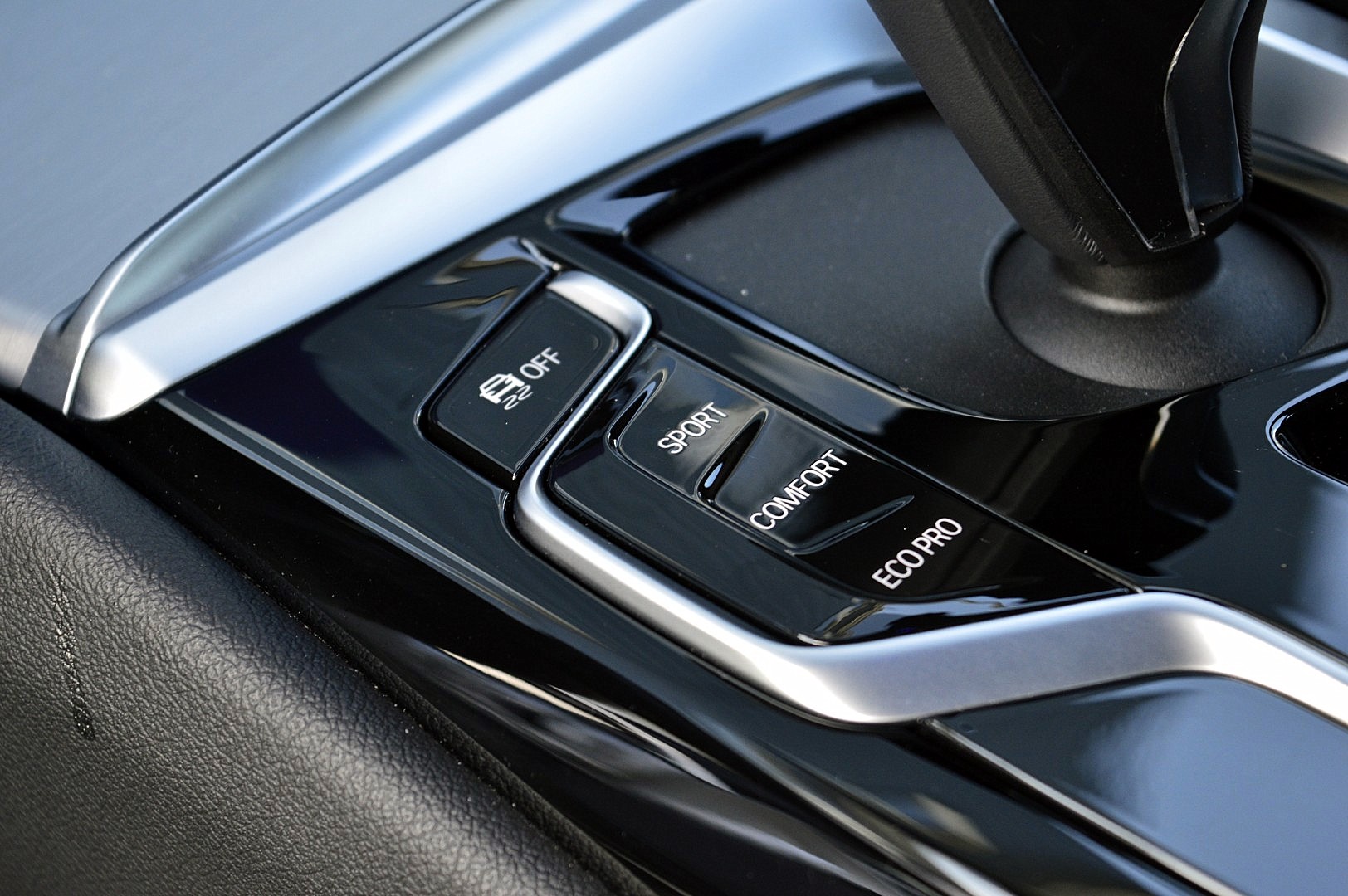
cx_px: 674
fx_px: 3087
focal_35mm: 82
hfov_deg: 24.6
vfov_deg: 16.5
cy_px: 448
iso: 800
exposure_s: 1/60
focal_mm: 55
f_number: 6.3
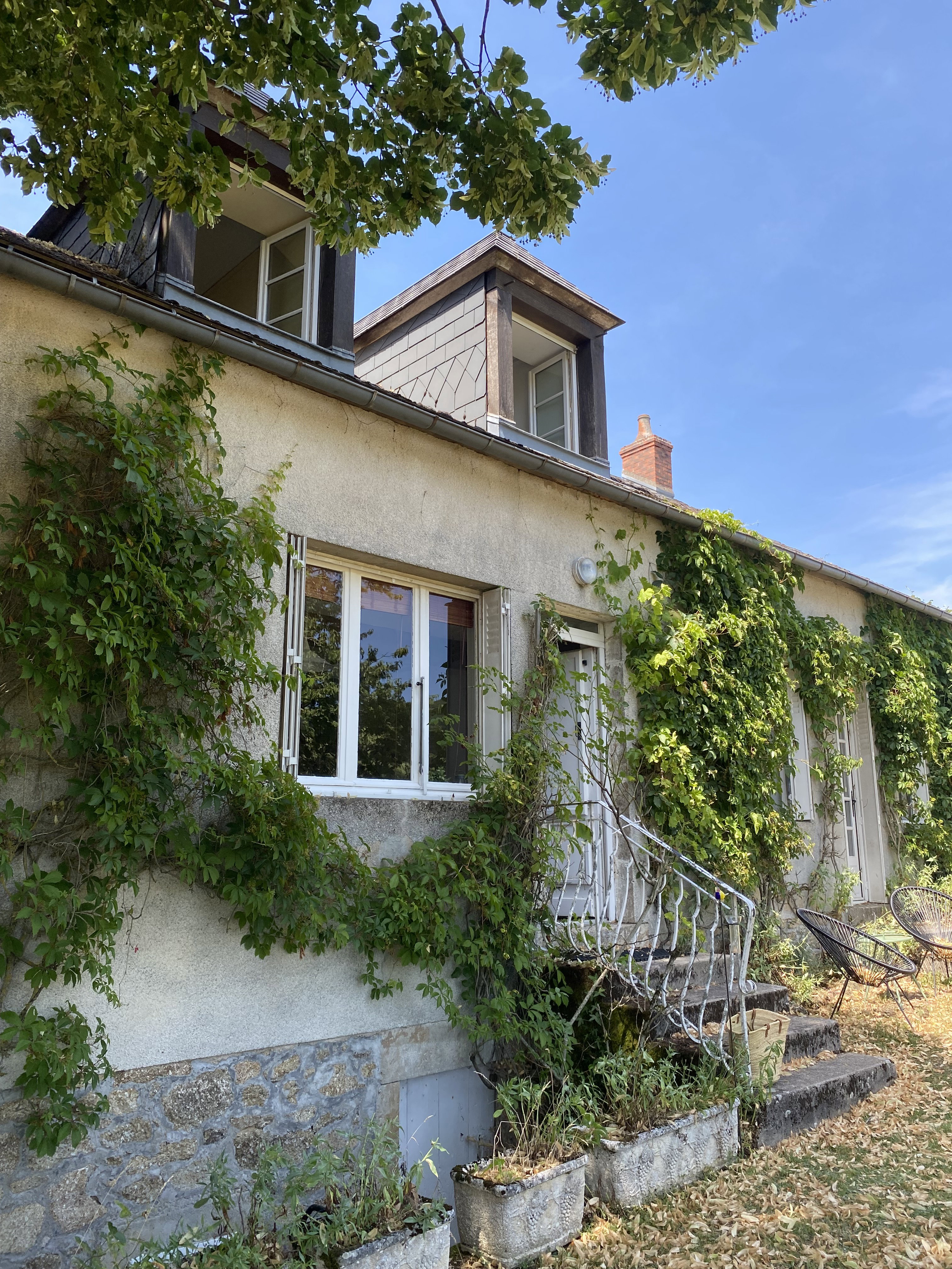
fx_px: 953
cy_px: 634
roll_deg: -0.3
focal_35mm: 26
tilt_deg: +14.1
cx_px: 476
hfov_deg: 53.1
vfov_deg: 67.3
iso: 32
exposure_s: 1/549
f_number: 1.8
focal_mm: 4.25
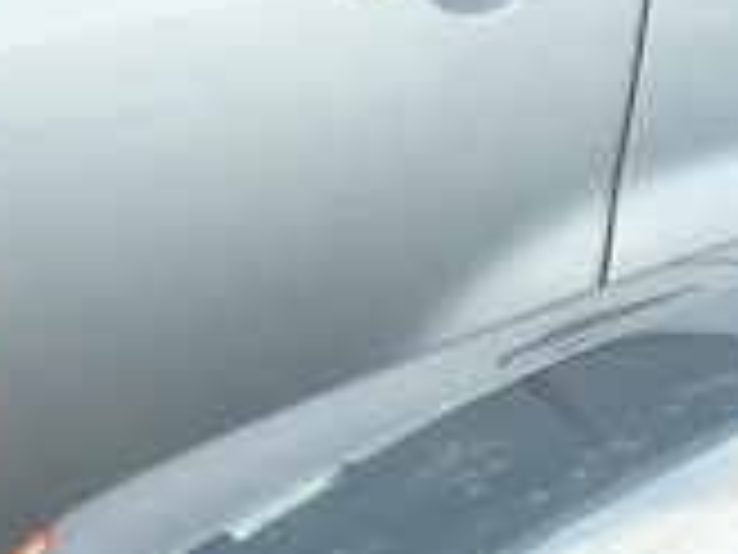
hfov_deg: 8.6
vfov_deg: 7.3
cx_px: 2043
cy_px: 869
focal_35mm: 201
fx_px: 4285
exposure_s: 1/320
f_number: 2.8
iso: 100
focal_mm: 5.5
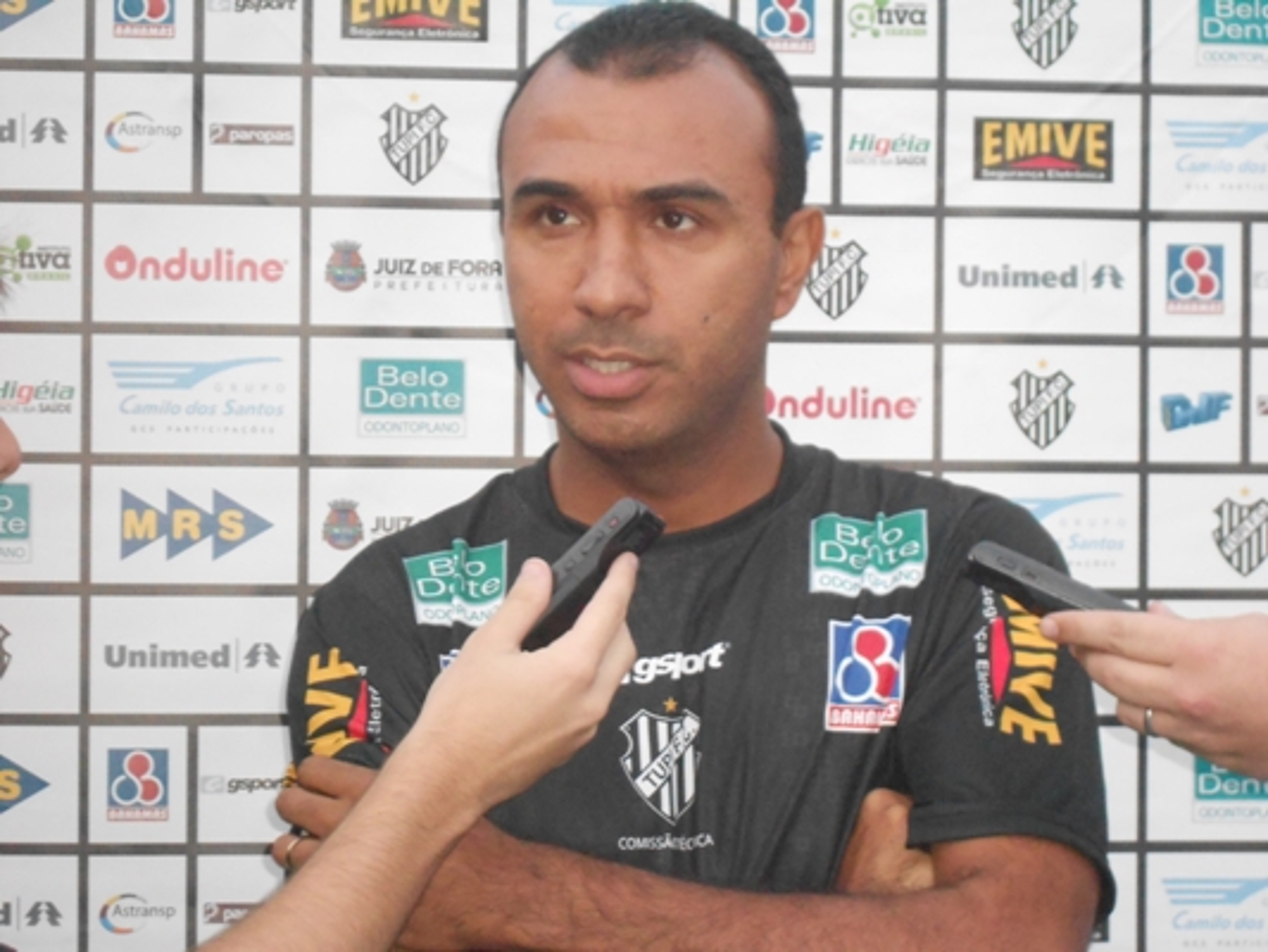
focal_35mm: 113
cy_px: 476
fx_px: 4140
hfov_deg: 17.4
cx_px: 634
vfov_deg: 13.1
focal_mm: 20.1
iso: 800
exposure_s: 1/50
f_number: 6
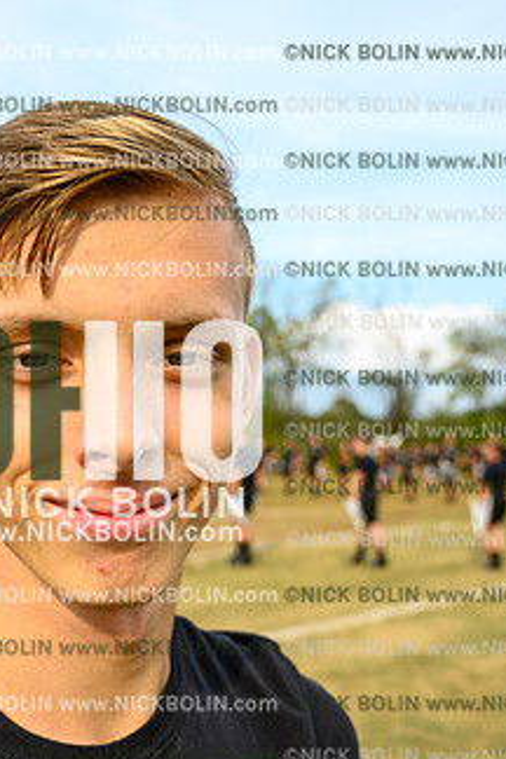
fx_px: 907
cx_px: 96
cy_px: 431
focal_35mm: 43
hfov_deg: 30.4
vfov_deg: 45.3
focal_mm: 24
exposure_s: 1/800
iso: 200
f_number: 4.5
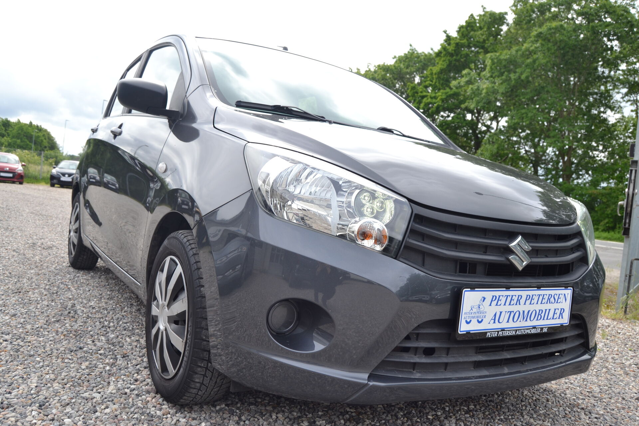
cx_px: 320
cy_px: 213
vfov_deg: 45.7
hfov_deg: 64.6
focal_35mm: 28
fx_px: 506
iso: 100
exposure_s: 1/160
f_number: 6.3
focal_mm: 19
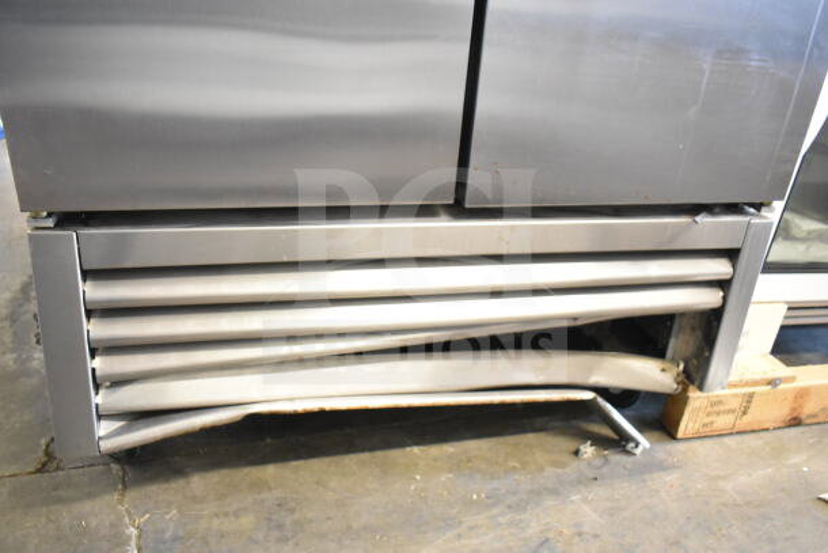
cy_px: 276
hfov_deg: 67.4
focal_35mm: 27
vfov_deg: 48.0
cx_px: 414
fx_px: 621
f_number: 3.5
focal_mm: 18
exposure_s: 1/30
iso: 3600
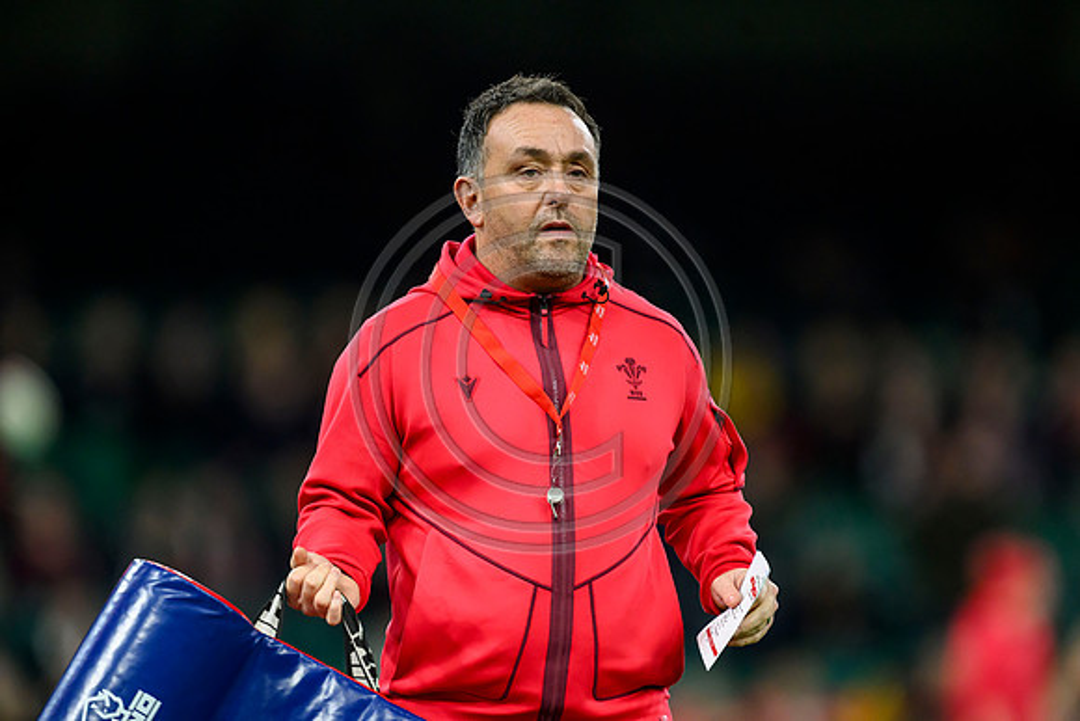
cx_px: 540
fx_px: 16803
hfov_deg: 3.7
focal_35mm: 560
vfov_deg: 2.5
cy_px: 360
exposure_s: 1/1250
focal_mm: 560
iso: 4000
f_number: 4
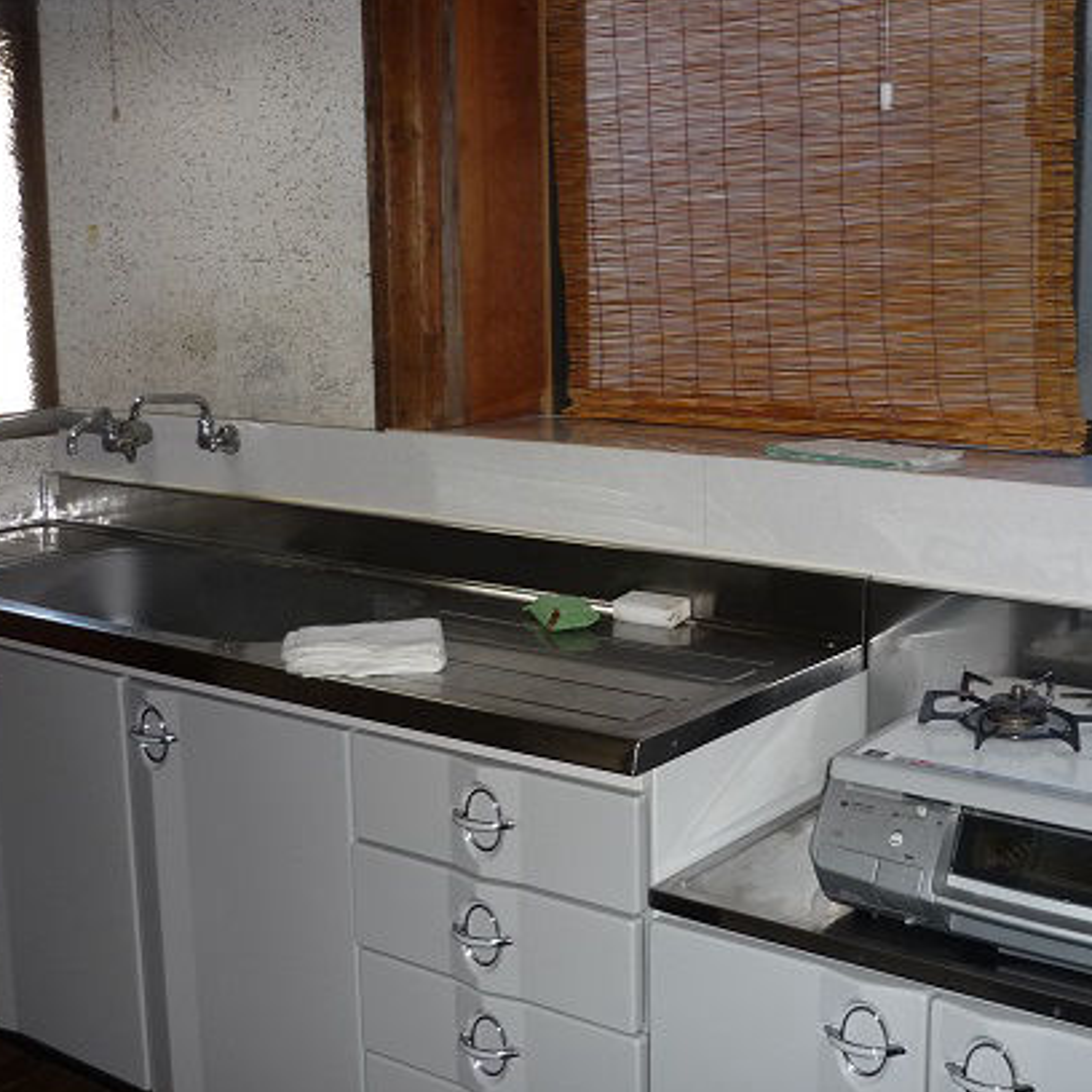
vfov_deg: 38.3
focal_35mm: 44
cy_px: 499
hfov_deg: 38.1
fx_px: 1570
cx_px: 697
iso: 100
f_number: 2.8
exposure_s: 1/30
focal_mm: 5.5
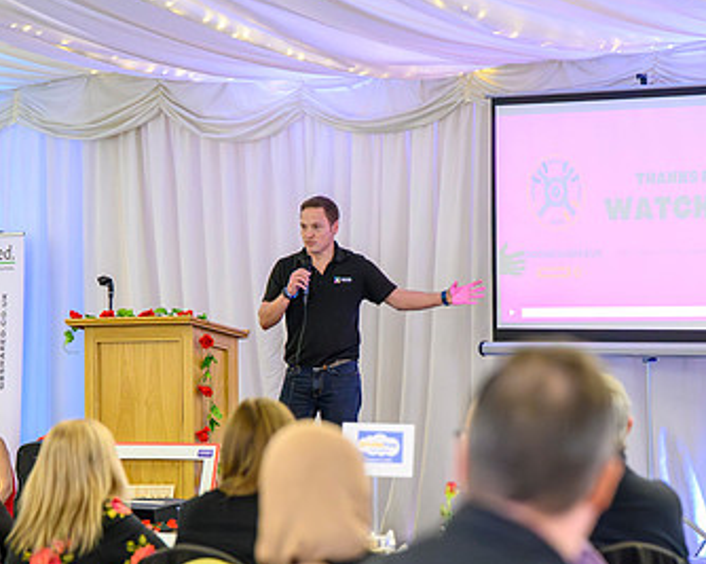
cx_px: 376
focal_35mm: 140
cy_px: 361
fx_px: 2924
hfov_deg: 13.8
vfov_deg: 11.0
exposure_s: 1/200
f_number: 2.8
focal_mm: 86
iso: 12800
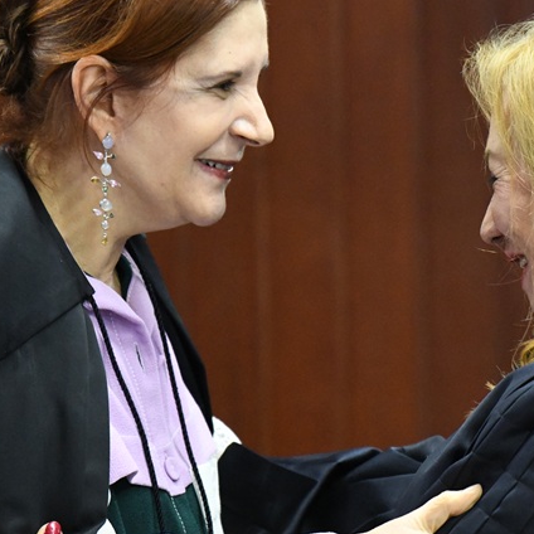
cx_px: 384
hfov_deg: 3.0
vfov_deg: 3.0
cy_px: 248
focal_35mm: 581
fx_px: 10140
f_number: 5.6
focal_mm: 290
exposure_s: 1/160
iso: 10000
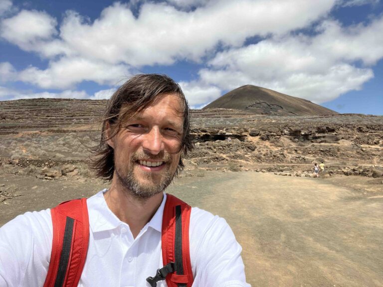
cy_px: 144
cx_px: 192
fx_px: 254
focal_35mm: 23
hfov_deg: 73.9
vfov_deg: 58.9
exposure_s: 1/1383
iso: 32
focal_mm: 2.71
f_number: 2.2
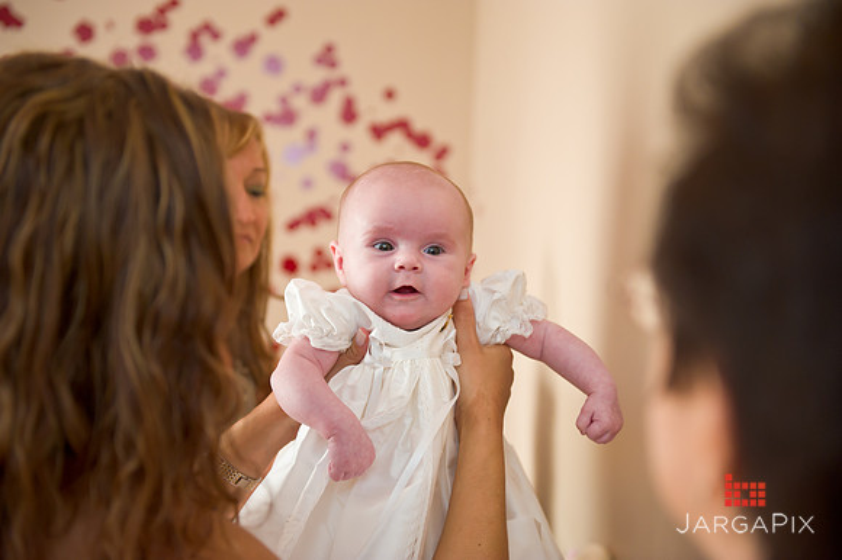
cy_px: 280
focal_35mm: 56
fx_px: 1309
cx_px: 421
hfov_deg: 35.7
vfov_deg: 24.2
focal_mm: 56
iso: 1600
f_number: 3.2
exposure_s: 1/125
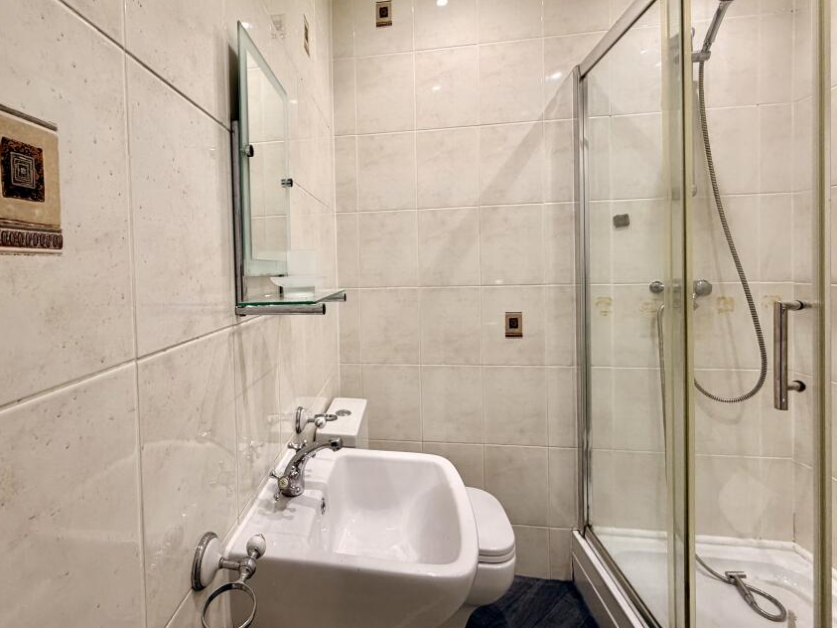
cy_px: 277
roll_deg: +1.7
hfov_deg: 90.0
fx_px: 411
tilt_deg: -1.1
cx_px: 339
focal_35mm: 17
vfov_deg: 74.4
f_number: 2.2
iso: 160
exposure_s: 1/100
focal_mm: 2.22
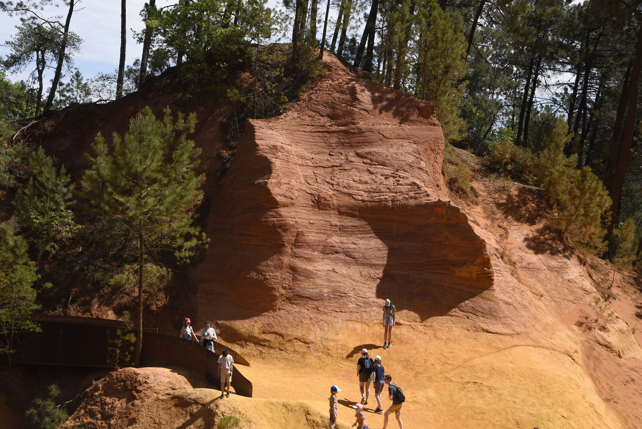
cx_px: 321
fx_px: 1106
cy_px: 214
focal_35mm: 62
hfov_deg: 32.4
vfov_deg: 21.9
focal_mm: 62
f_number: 14
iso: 100
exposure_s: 1/60
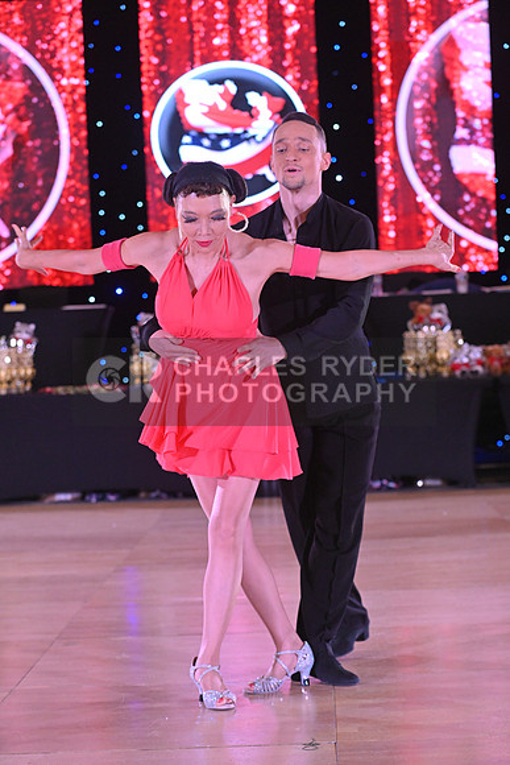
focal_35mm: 90
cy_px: 382
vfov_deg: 22.6
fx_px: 1911
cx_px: 255
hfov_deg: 15.2
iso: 3200
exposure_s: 1/320
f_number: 5
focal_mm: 90
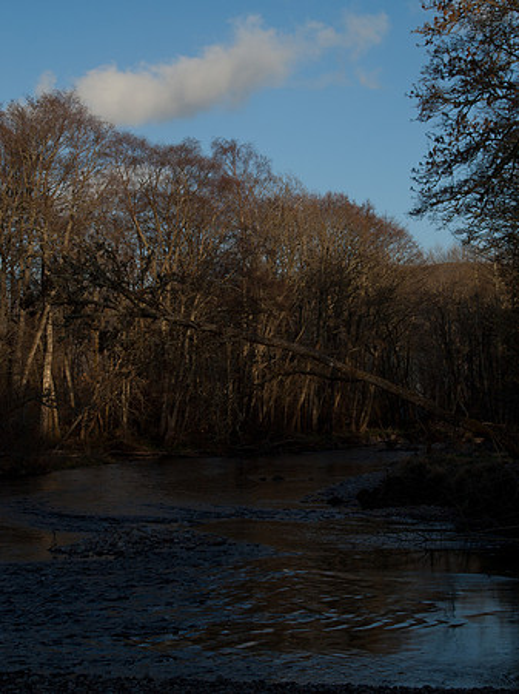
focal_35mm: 70
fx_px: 1401
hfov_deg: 21.0
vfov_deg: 27.8
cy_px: 347
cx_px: 260
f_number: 5
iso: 100
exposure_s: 1/800
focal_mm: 35
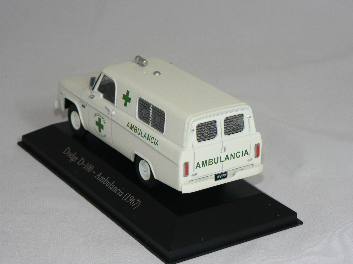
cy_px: 132
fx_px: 1061
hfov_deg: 18.9
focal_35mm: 104
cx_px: 176
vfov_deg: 14.2
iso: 80
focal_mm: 17.3
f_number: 3.2
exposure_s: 1/60
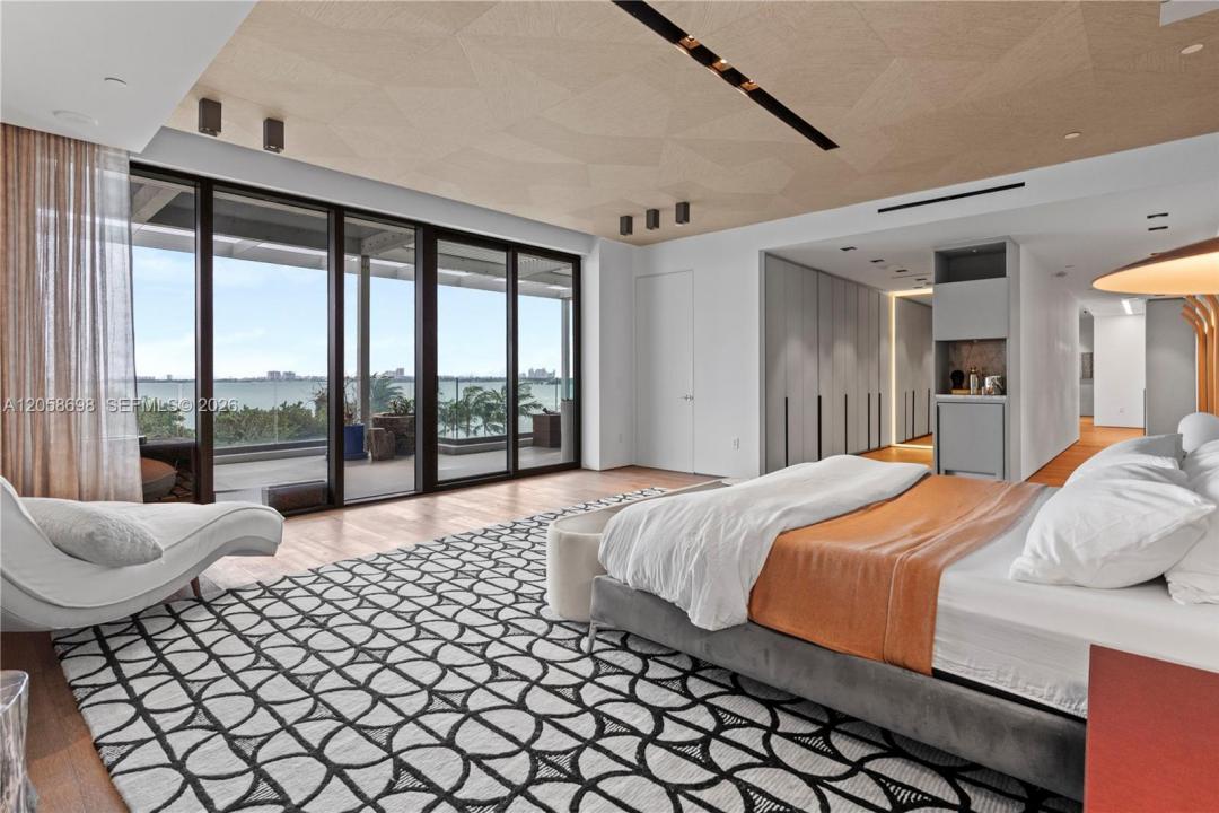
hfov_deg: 93.3
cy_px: 406
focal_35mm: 17
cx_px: 610
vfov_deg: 70.4
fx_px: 576
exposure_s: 1/40
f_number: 6.3
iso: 1000
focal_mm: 17
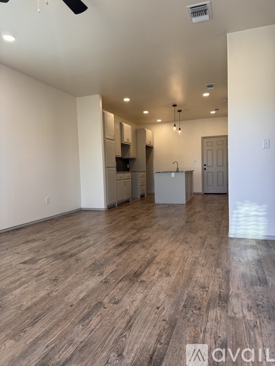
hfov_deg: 56.8
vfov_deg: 71.6
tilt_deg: -2.7
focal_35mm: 24
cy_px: 183
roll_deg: +3.1
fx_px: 254
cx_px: 138
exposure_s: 1/120
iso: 80
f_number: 1.78
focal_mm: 6.86
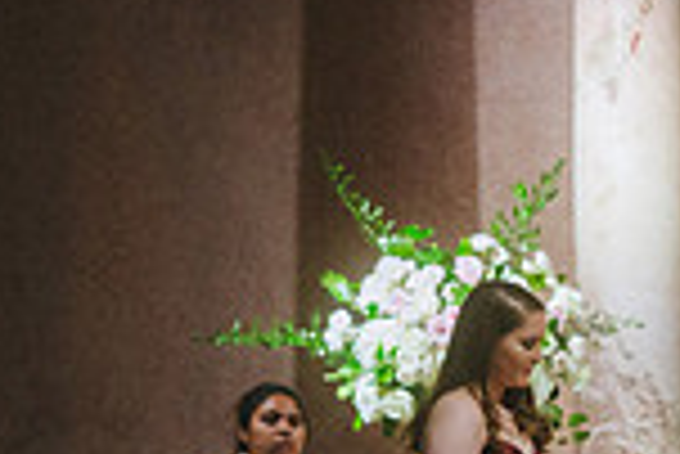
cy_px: 515
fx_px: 11249
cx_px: 1274
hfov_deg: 3.4
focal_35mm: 595
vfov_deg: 2.3
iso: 1250
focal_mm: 155
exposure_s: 1/200
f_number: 2.8
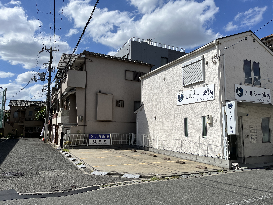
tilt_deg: +7.4
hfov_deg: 67.3
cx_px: 136
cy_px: 102
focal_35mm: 26
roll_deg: -0.4
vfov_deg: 53.1
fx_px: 205
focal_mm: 5.1
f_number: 1.6
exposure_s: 1/7874
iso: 50
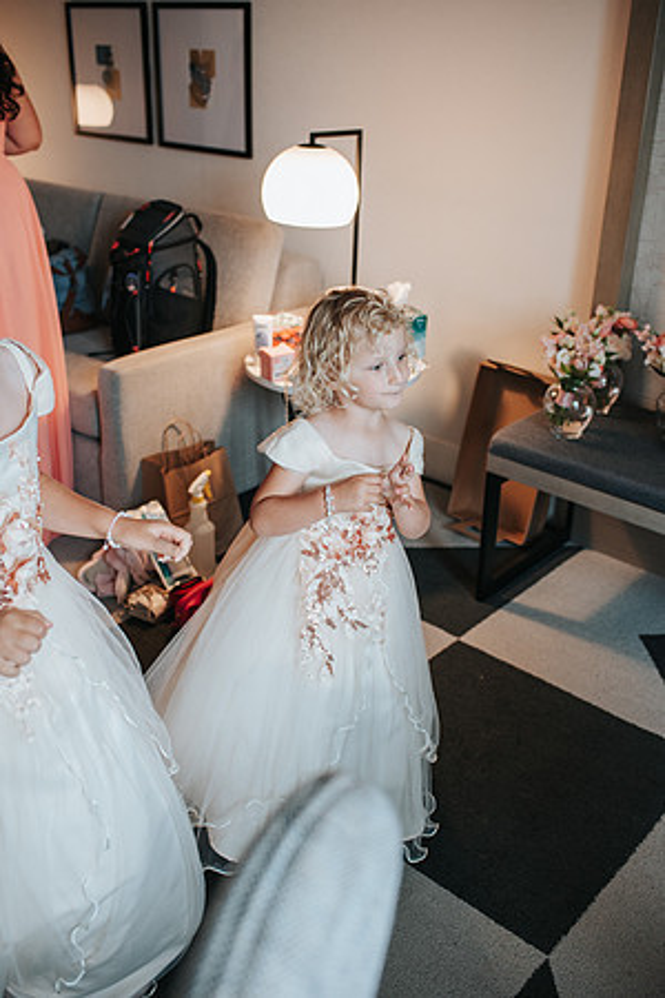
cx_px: 332
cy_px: 499
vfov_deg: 54.4
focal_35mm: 35
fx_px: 970
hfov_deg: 37.9
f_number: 3.2
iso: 1000
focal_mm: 35
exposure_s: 1/200
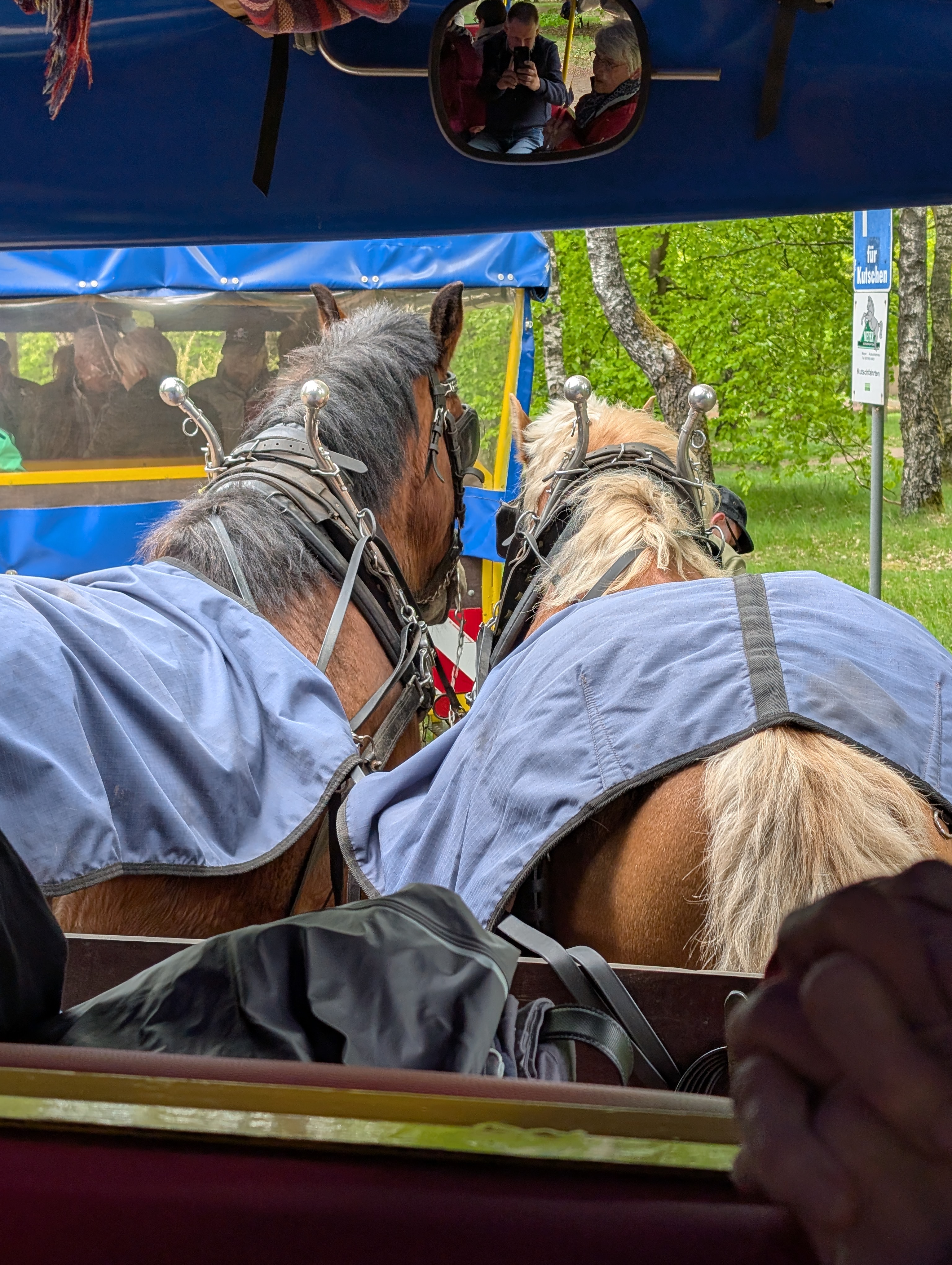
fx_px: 1792
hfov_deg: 29.7
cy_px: 632
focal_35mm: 49
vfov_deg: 38.9
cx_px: 476
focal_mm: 6.9
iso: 20
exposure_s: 1/83.2
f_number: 1.68
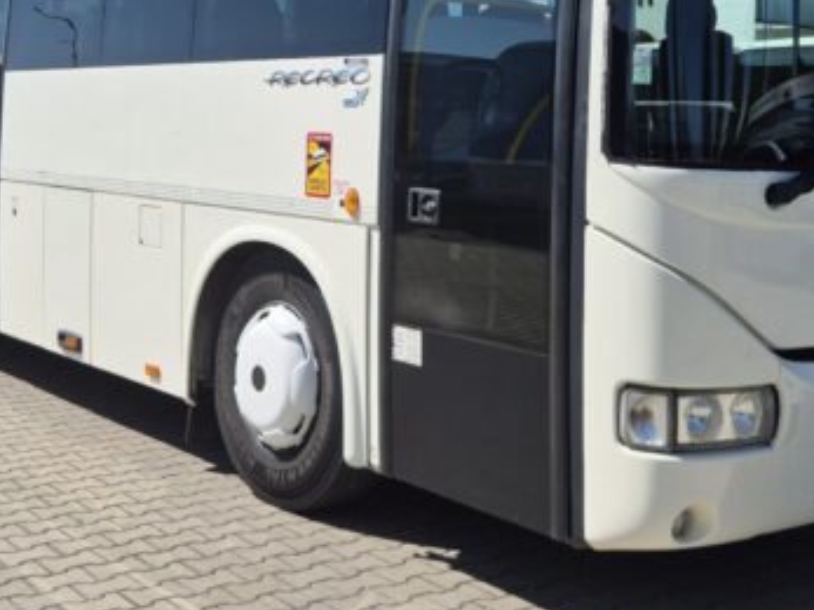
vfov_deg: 26.9
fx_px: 1246
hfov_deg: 36.2
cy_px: 103
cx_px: 406
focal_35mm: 53
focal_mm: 5.4
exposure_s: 1/2500
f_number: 1.8
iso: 25
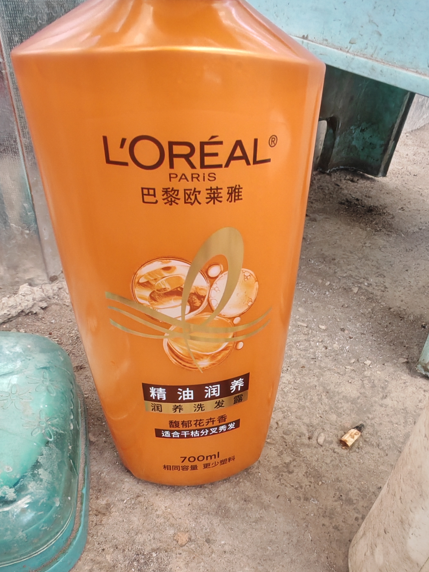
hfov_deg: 48.2
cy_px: 316
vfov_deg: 61.5
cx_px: 211
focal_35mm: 29
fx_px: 479
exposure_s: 1/100
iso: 200
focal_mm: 1.96
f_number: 2.2
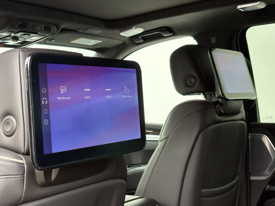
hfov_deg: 36.8
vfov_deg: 28.0
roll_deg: +1.4
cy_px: 103
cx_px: 138
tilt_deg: +0.0
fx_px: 413
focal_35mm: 52
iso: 80
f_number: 1.6
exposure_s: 1/193
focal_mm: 5.96
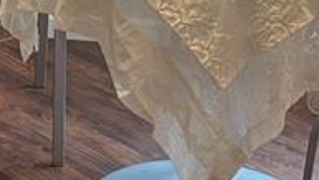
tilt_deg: -8.5
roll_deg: -1.5
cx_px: 10
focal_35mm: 150
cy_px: -223
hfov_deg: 14.1
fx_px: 1270
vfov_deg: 7.7
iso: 200
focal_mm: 5.96
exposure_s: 1/60
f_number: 1.6
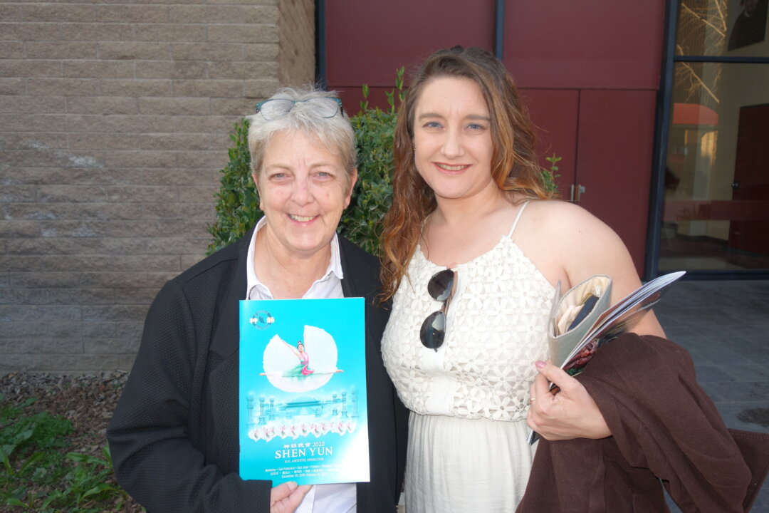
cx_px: 384
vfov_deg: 46.4
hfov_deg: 65.5
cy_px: 256
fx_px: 598
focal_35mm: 28
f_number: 3.5
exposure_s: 1/100
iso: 125
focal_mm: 10.4
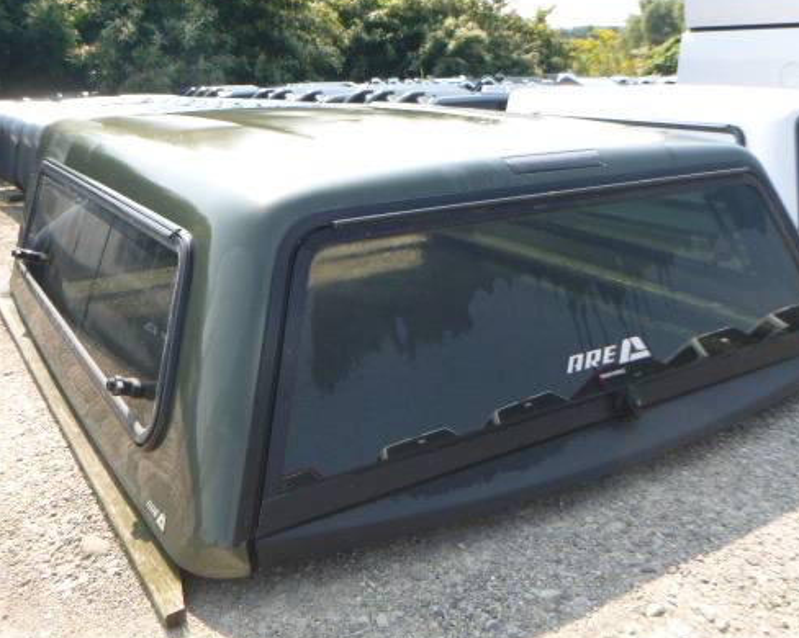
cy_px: 344
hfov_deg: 55.7
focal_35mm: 32
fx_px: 756
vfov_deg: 45.7
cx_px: 416
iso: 100
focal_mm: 4.5
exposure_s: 1/200
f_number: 3.9
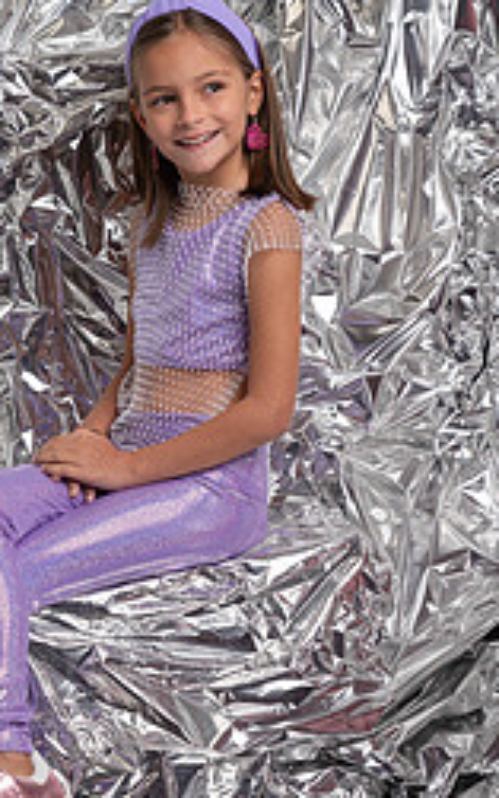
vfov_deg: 19.3
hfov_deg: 12.1
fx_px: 2349
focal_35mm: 108
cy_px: 394
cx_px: 60
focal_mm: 59
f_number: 5.6
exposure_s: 1/160
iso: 160
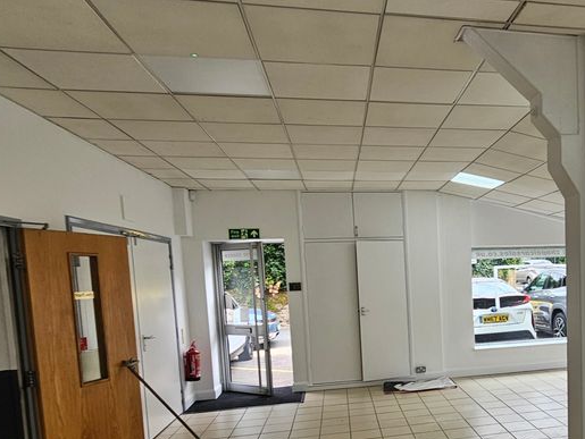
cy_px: 308
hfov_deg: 58.2
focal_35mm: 28
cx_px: 475
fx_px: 474
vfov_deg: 48.6
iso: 50
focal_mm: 2.2
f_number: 2.2
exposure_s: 1/100
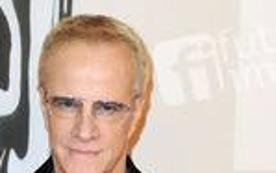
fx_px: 1444
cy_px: 340
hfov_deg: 10.9
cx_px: 81
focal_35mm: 192
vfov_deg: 6.6
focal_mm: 70
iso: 800
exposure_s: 1/250
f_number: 5.6
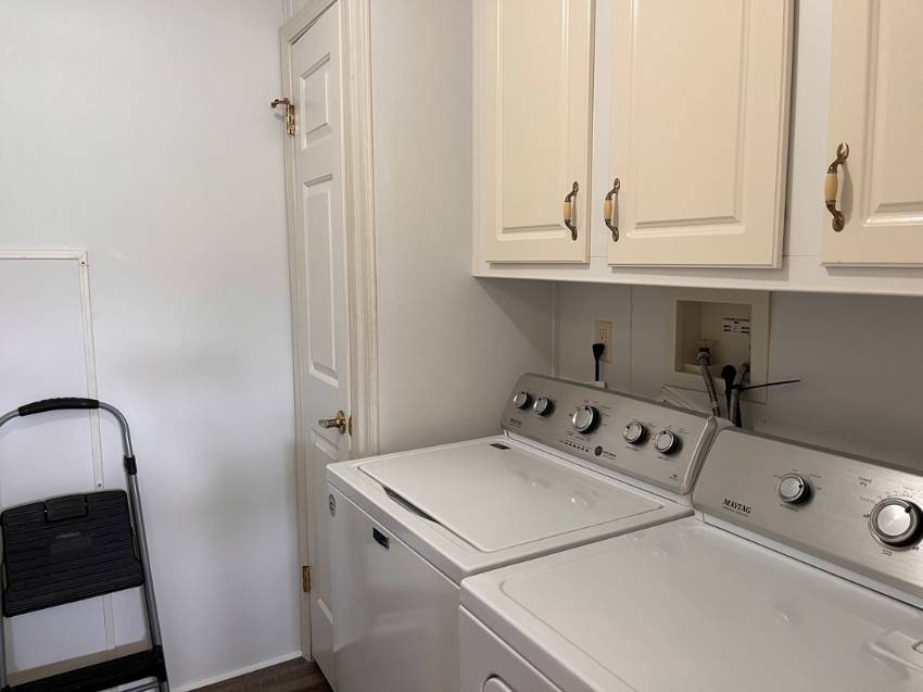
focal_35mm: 26
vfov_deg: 53.0
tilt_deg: -7.5
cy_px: 346
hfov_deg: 67.3
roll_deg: +1.1
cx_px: 462
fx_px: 693
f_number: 1.6
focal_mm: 5.1
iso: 100
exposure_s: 1/60
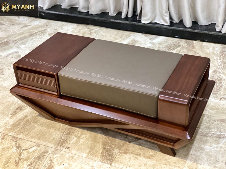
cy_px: 84
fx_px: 339
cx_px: 113
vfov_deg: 28.0
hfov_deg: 36.8
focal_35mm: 52
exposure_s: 1/20
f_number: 2
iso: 320
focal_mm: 6
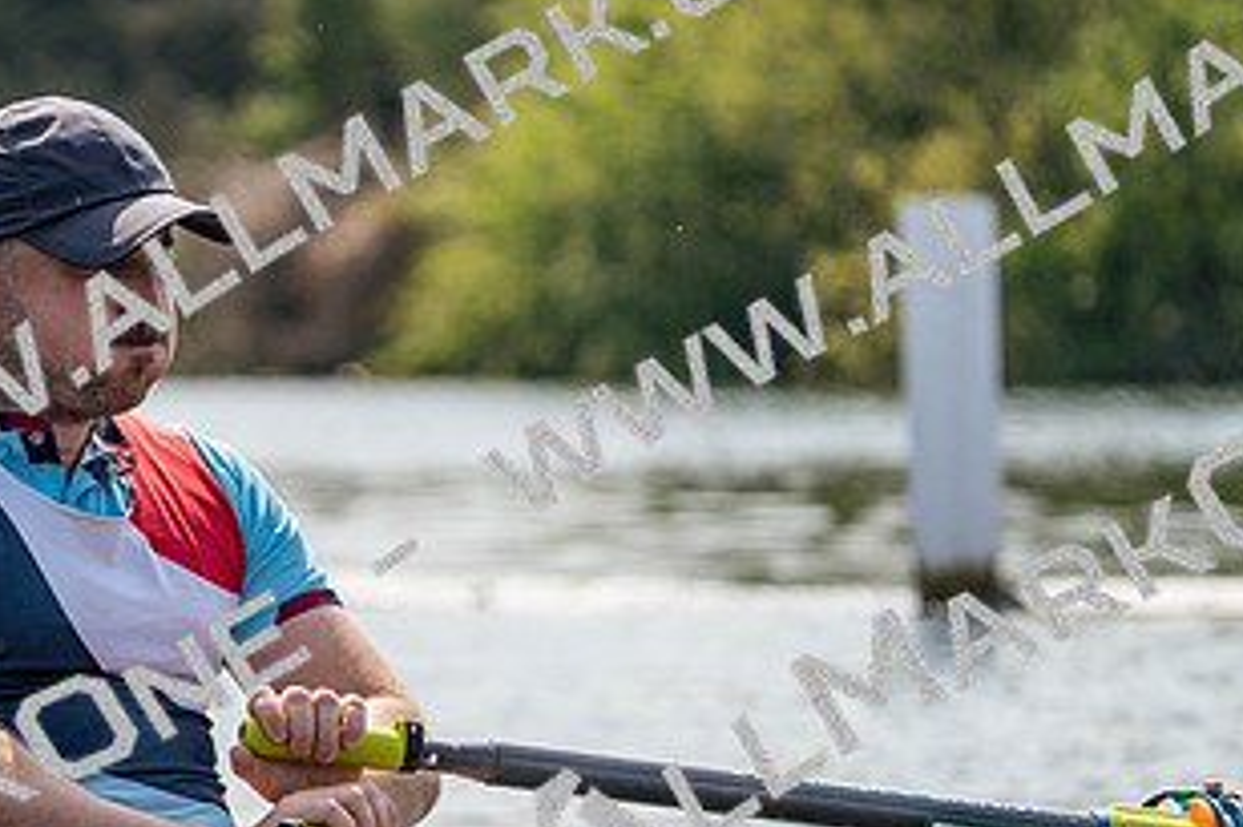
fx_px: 13009
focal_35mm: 377
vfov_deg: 3.6
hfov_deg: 5.5
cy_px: 579
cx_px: 190
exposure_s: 1/1600
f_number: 5.6
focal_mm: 200
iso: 200
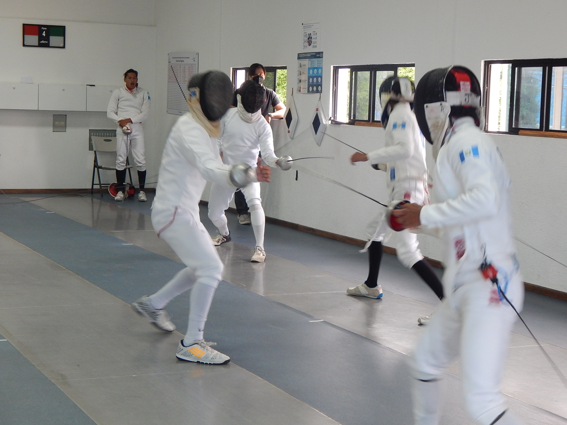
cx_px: 284
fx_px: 1130
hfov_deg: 28.2
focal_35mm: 69
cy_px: 212
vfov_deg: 21.3
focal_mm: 12.3
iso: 360
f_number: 4.1
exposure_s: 1/30
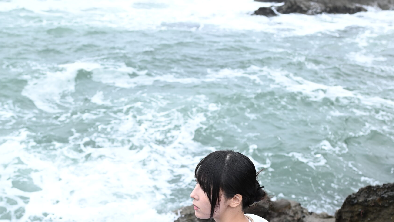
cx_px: 196
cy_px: 165
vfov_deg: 30.7
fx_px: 397
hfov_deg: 52.8
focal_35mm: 38
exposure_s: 1/250
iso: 400
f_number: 2.8
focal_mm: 24
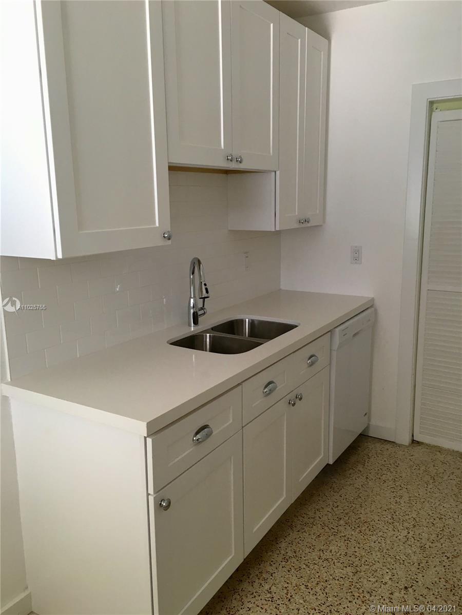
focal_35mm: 29
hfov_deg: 48.2
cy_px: 308
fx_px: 516
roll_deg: +0.1
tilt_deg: -10.6
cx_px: 231
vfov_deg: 61.7
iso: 32
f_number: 2.2
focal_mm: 4.15
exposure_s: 1/30
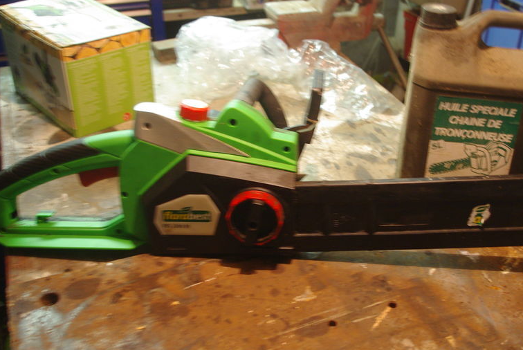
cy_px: 212
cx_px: 320
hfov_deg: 47.0
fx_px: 596
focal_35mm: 41
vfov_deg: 32.6
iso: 400
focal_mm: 21.25
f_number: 4
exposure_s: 1/4
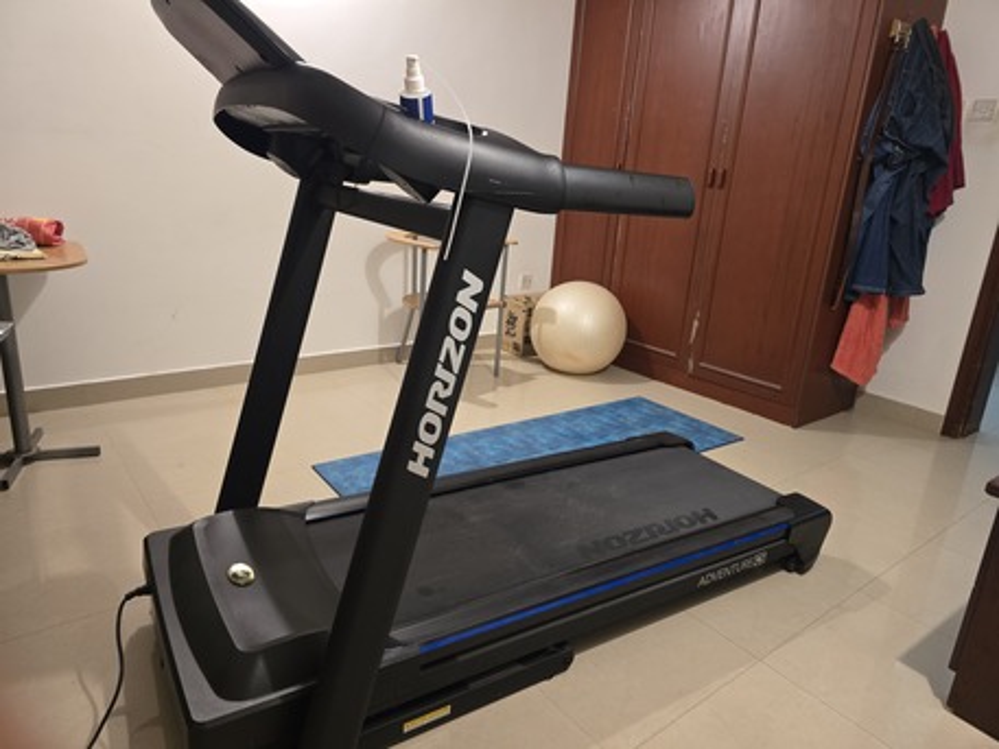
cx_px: 500
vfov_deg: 58.9
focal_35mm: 23
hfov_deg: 73.9
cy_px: 374
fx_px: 664
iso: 400
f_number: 1.7
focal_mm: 6.3
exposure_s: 1/35.3
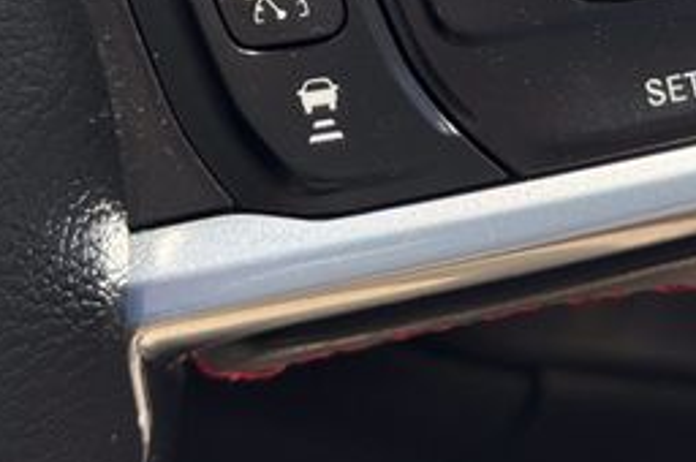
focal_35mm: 125
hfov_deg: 16.4
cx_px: 438
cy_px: -63
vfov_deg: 10.8
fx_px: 2414
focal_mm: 6.76
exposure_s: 1/2045
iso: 64
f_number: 1.78
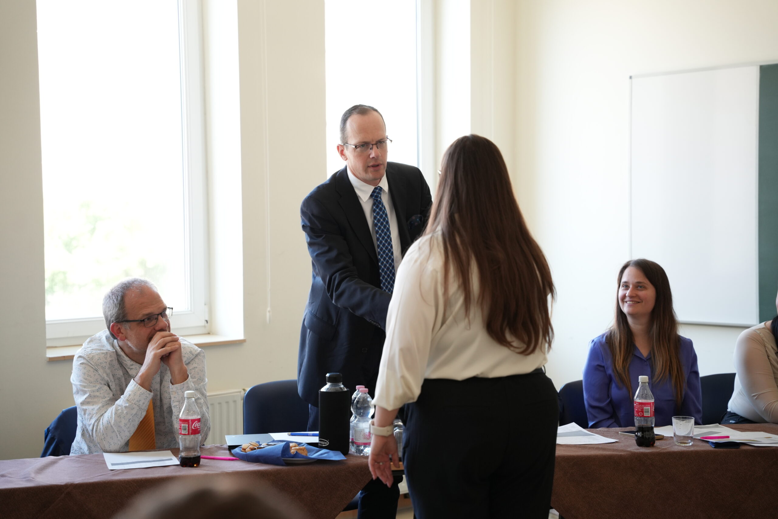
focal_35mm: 70
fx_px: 1513
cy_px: 260
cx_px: 389
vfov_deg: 19.5
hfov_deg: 28.8
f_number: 2.8
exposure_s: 1/200
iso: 1000
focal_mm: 70
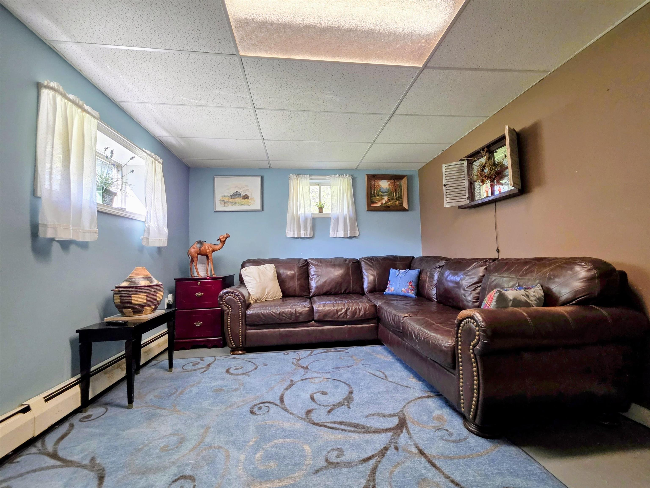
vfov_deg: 89.9
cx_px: 325
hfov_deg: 106.2
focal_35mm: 13
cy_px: 244
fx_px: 244
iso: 250
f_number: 1.9
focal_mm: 2.2
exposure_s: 1/60
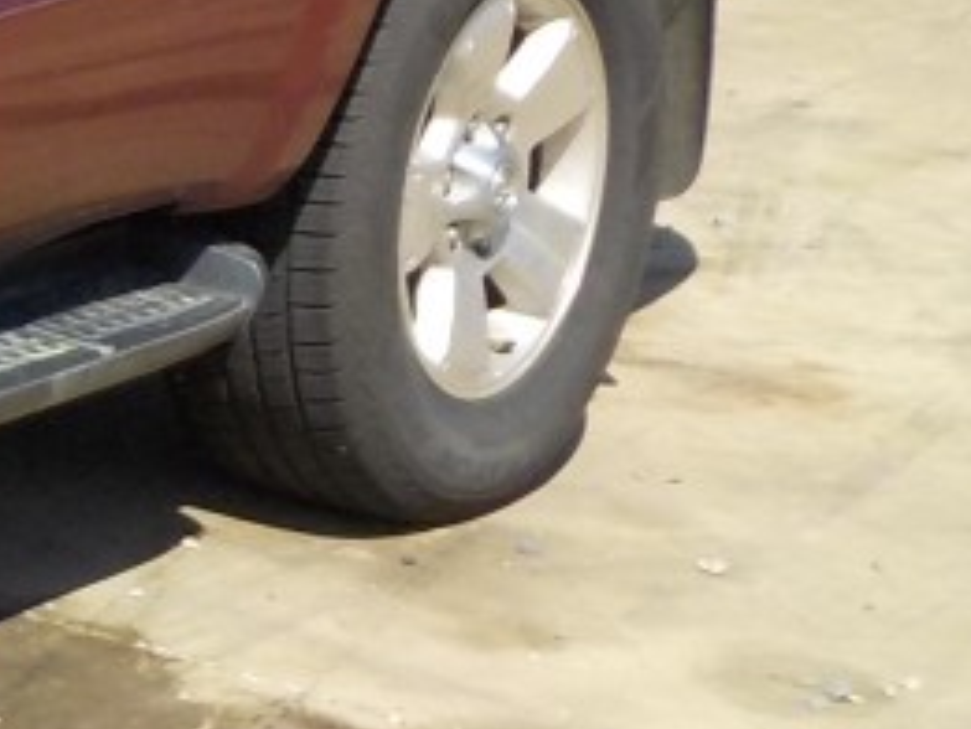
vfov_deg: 10.0
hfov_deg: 11.7
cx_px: -1112
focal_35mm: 147
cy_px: 15
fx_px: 4125
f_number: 3.3
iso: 125
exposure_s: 1/1000
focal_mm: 4.1
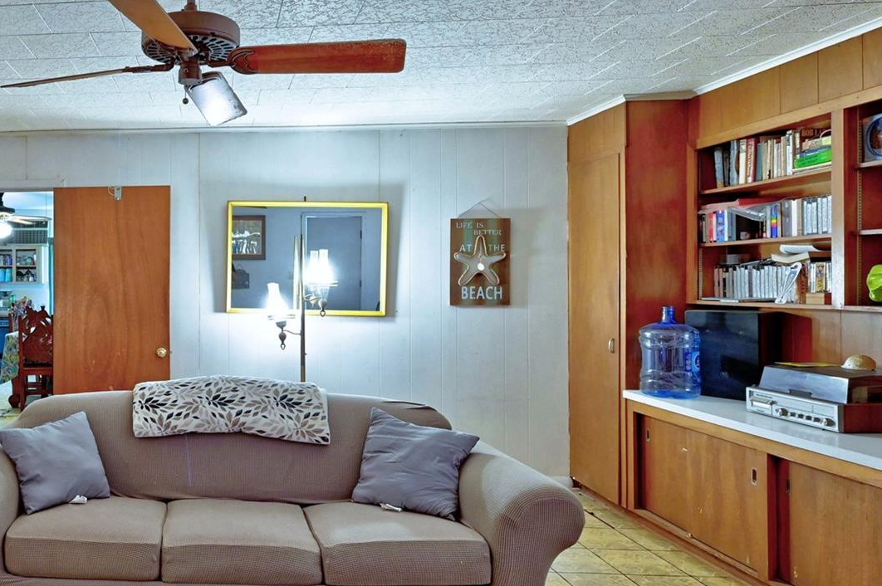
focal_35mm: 27
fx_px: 661
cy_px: 275
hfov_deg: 61.2
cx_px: 161
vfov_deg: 47.8
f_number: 8
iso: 800
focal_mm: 14
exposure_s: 1/3.33
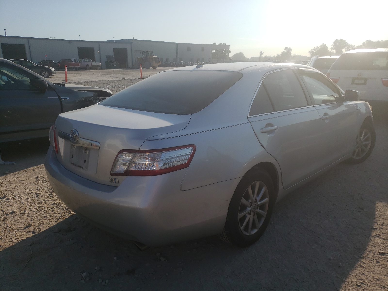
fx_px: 291
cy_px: 146
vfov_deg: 53.1
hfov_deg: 67.3
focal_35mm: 26
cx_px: 194
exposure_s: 1/5000
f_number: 1.5
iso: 50
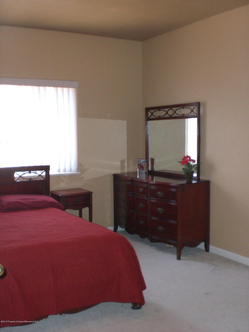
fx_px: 364
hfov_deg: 37.7
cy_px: 166
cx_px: 124
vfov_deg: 49.0
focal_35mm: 38
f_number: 3.1
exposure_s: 1/60
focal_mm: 6.3
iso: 200
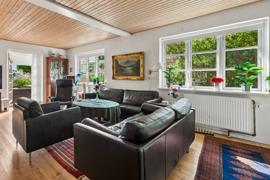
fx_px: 135
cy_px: 77
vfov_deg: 67.1
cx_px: 97
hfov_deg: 87.7
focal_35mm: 18
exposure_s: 1/8
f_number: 10
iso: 200
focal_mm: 14
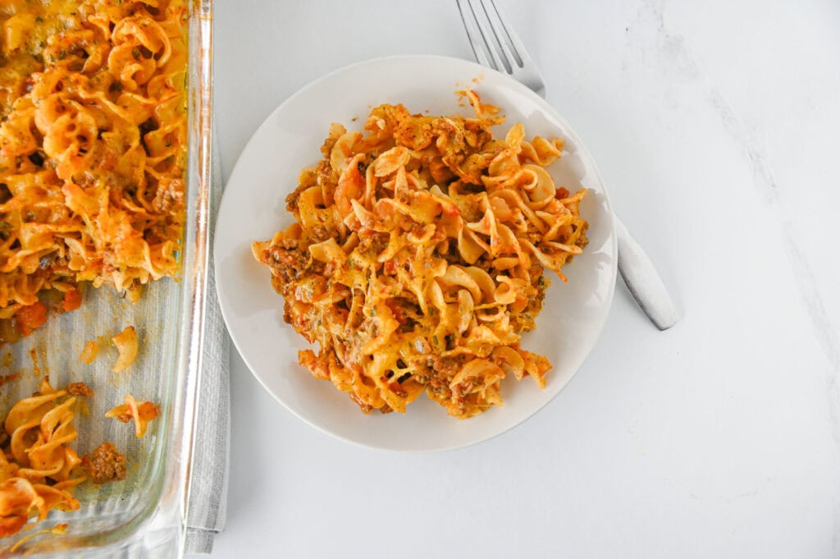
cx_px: 420
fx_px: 1166
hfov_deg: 39.6
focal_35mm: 50
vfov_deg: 26.9
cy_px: 280
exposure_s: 1/160
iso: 640
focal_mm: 50
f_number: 4.5
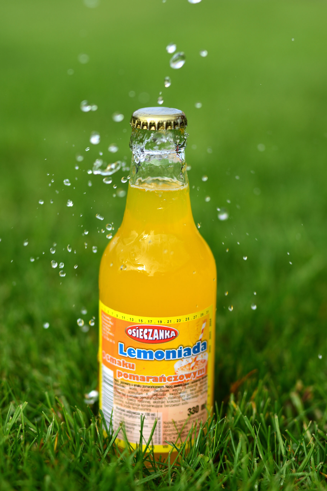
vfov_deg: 27.0
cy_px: 246
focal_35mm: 75
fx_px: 1022
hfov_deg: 18.2
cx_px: 164
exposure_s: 1/2000
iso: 100
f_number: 2
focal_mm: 50
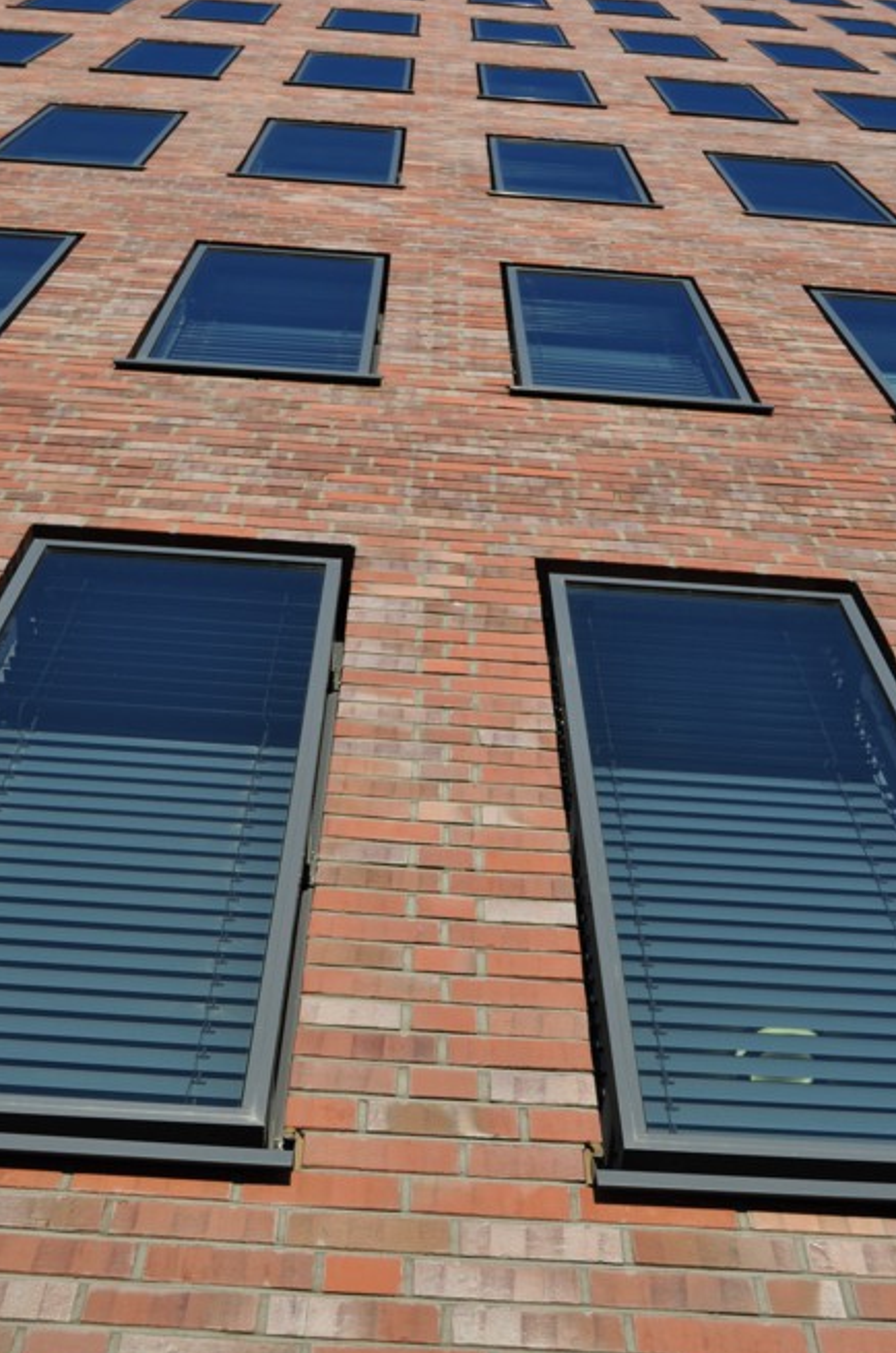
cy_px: 756
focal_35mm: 44
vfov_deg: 44.5
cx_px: 430
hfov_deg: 30.4
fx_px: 1650
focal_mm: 24
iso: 200
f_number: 5.6
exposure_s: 1/1250
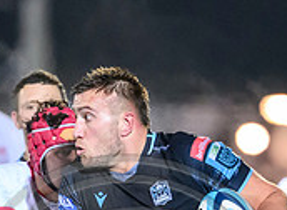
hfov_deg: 1.0
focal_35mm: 2093
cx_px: 217
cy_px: 332
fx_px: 17209
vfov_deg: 0.7
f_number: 3.2
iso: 6400
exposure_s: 1/1000
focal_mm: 400
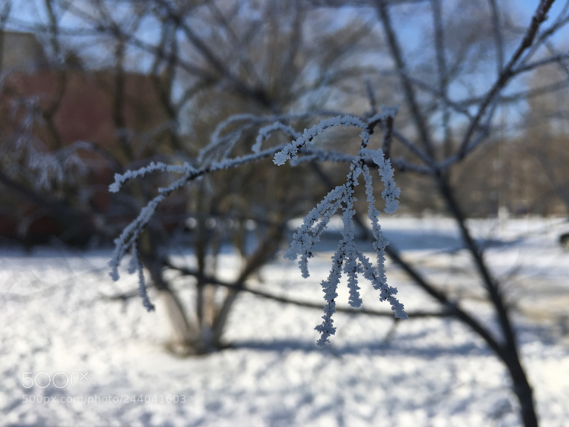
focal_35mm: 29
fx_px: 477
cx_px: 284
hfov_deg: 61.7
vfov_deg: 48.2
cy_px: 214
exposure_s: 1/1789
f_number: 2.2
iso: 25
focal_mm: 4.15
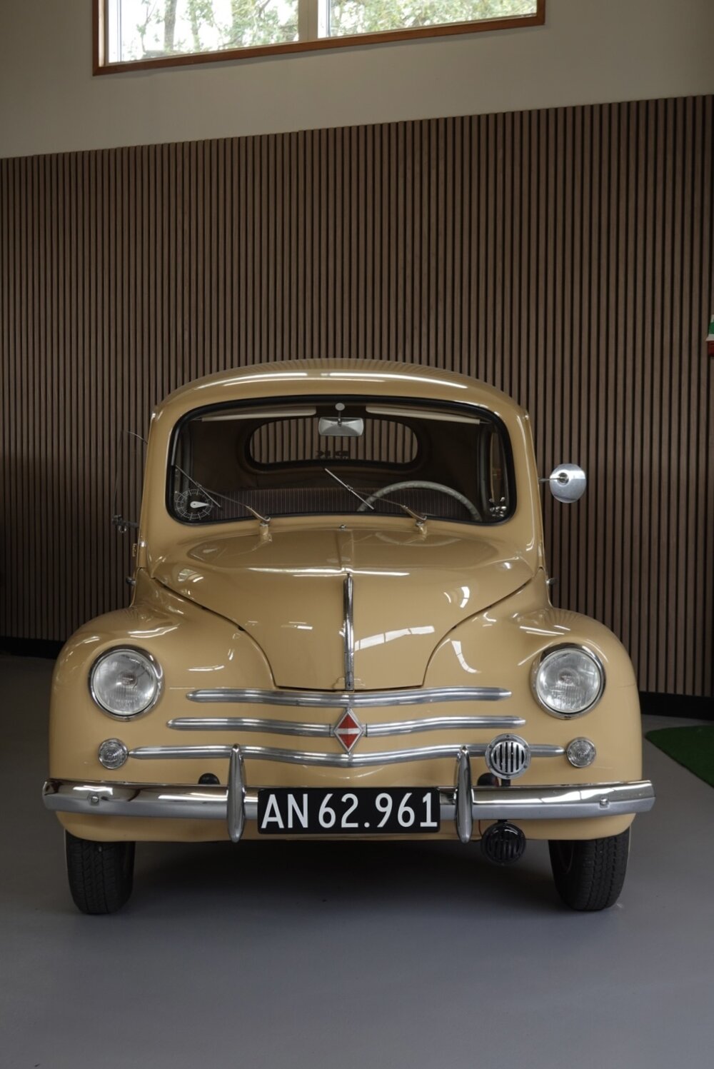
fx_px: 1723
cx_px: 357
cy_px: 534
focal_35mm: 58
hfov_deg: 23.4
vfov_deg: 34.5
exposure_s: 1/30
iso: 125
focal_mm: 21.56
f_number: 4
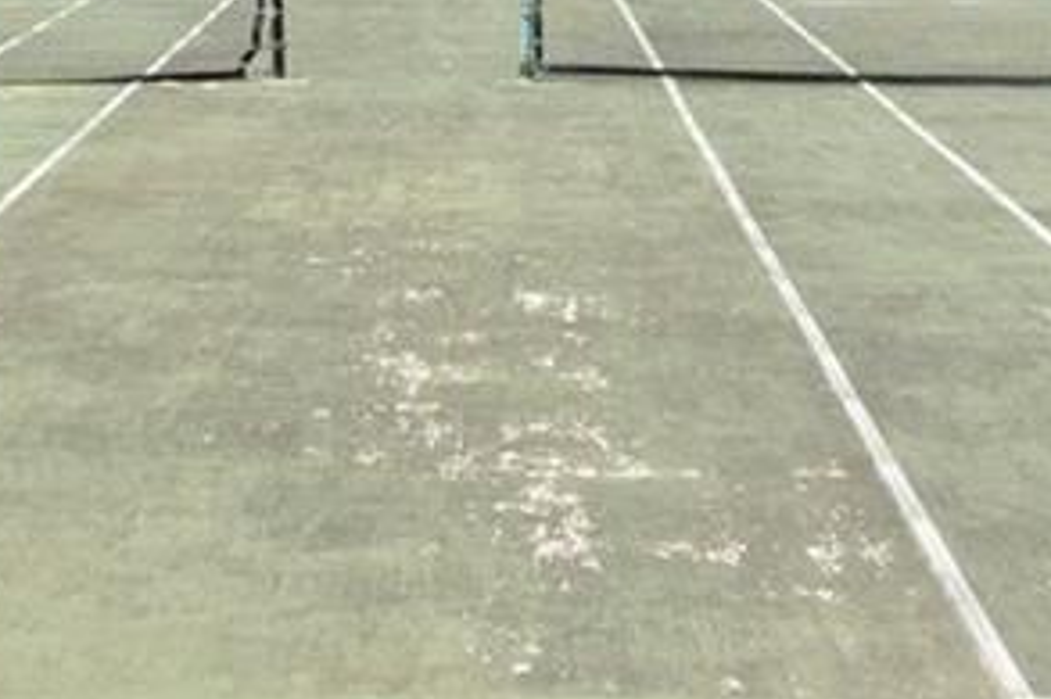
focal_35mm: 82
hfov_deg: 24.8
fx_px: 2393
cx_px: 463
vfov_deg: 15.3
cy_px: -362
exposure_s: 1/640
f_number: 8
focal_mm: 10
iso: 200
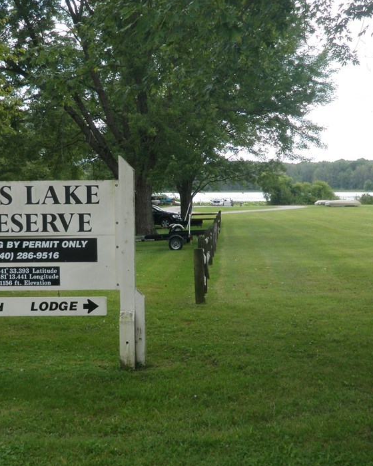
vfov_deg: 31.4
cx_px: 169
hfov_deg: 25.4
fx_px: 828
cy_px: 250
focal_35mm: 60
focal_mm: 7.57
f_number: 5
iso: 50
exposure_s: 1/100
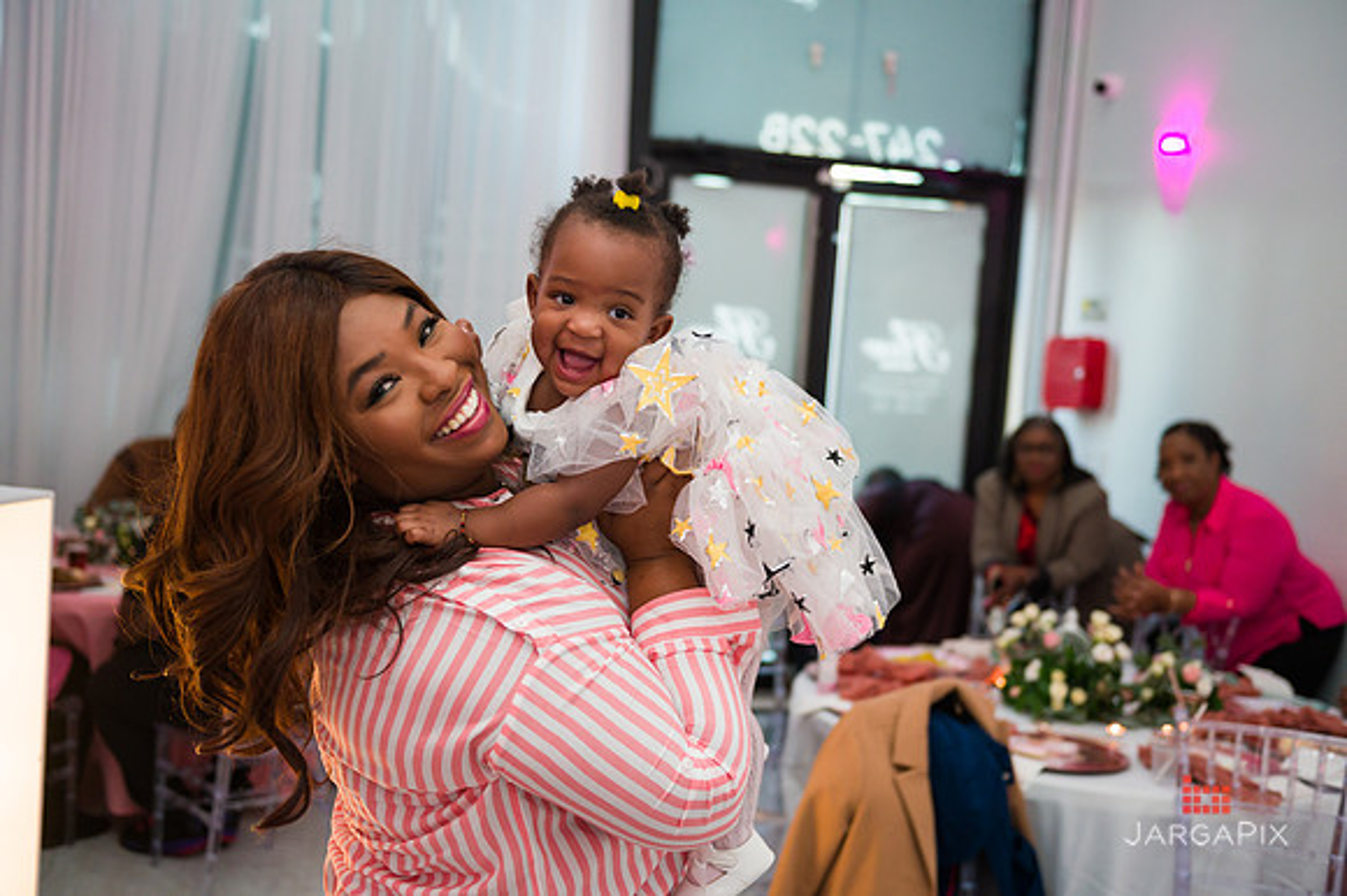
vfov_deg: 33.4
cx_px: 674
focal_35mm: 40
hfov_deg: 48.5
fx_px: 1496
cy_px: 448
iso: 1000
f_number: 3.2
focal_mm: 40
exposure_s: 1/200
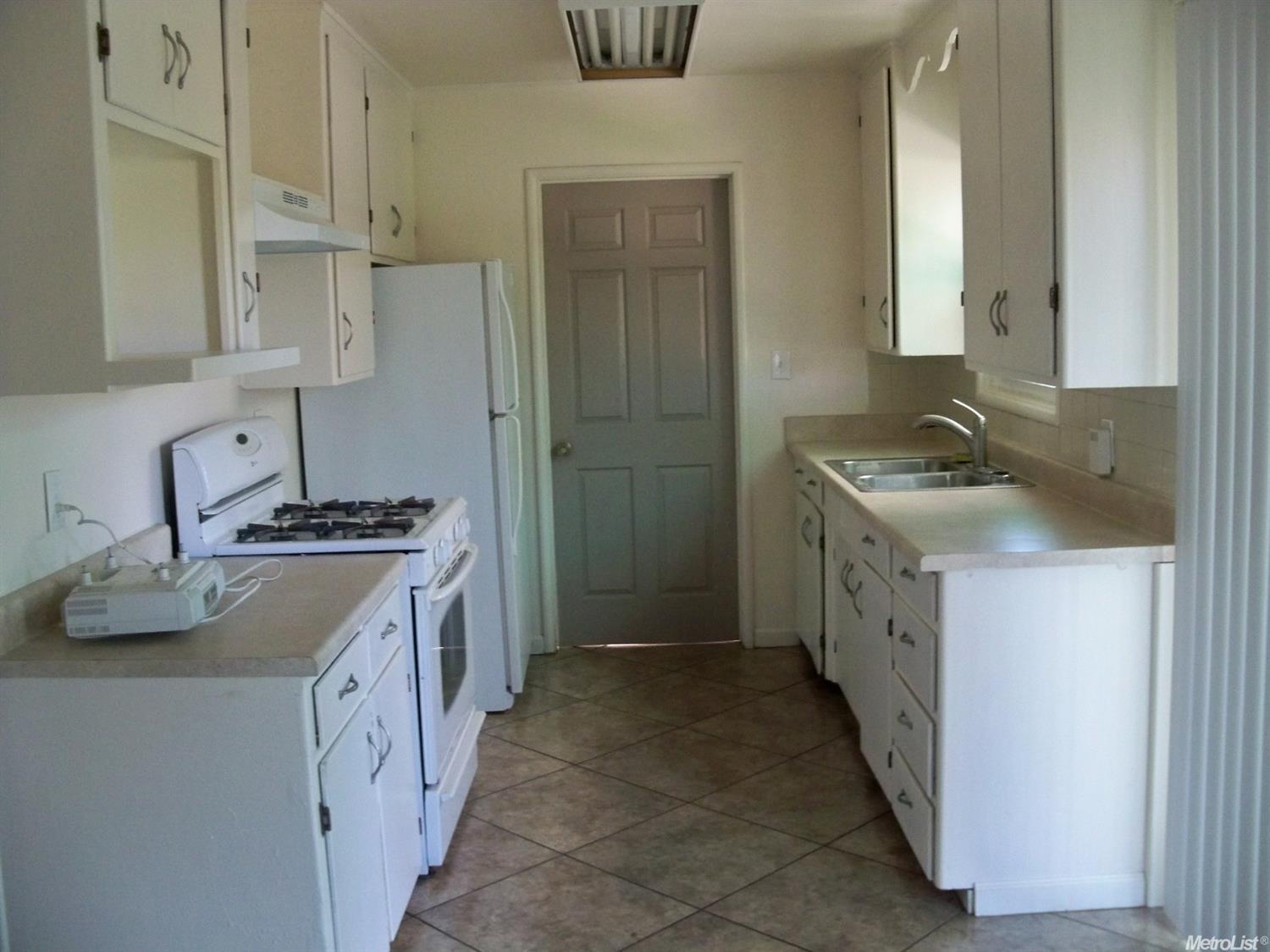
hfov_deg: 52.6
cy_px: 476
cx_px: 635
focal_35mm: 35
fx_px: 1284
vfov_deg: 40.7
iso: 400
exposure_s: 1/30
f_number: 3.5
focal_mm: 6.2
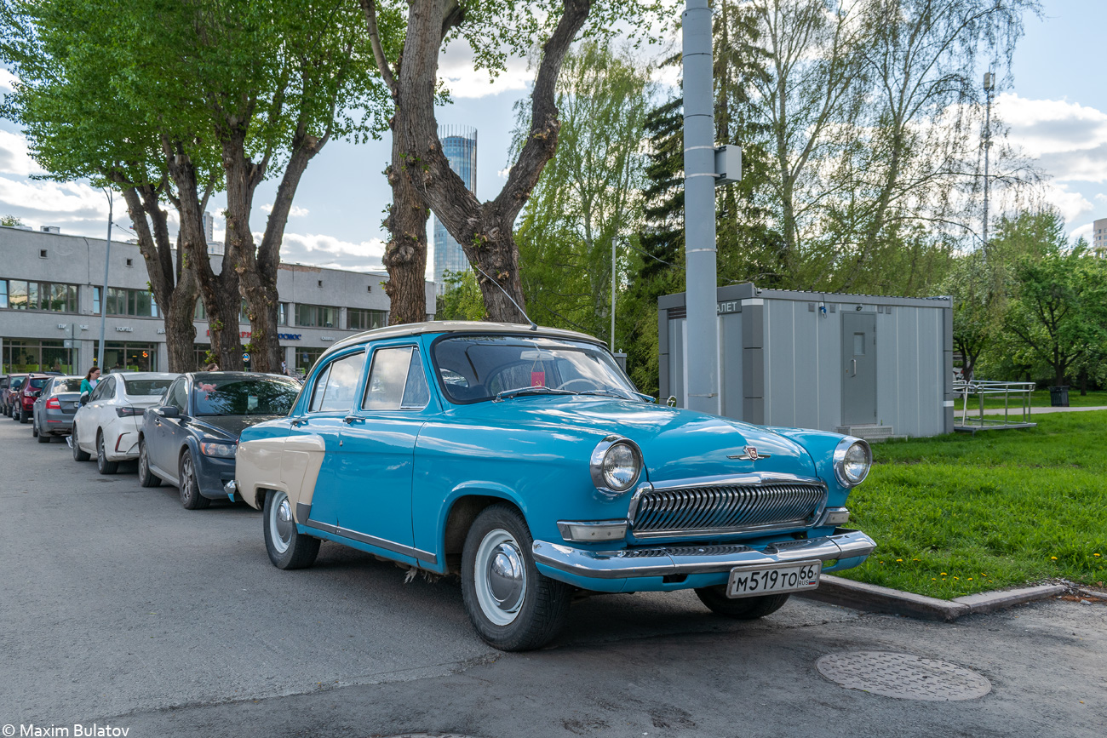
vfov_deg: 43.6
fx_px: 923
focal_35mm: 30
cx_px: 554
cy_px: 369
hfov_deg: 61.9
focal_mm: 20
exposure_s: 1/250
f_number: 8
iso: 125
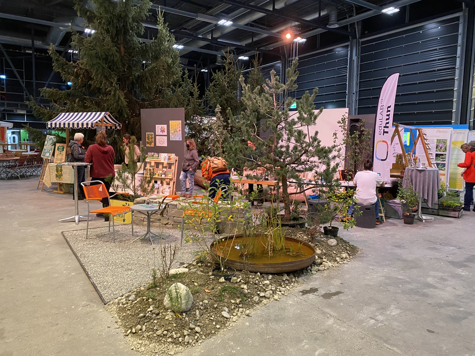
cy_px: 178
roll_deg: -0.5
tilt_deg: -7.3
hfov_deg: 67.3
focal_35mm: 26
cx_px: 238
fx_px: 357
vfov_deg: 53.1
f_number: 1.8
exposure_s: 1/59
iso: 500
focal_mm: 4.25
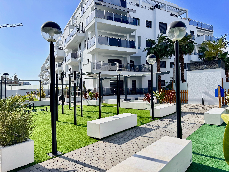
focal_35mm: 24
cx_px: 114
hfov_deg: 71.6
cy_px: 86
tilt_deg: +0.8
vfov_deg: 56.8
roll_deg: +1.1
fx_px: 159
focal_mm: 6.86
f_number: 1.78
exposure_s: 1/5848
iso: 80
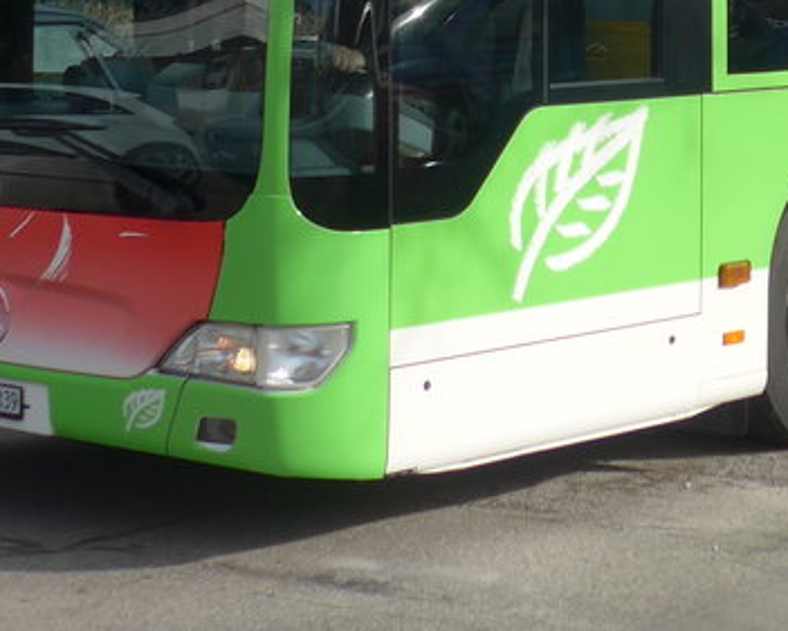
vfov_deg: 12.4
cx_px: 550
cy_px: -204
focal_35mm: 120
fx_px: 2799
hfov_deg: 16.0
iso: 80
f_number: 2.8
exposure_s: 1/1600
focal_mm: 7.5
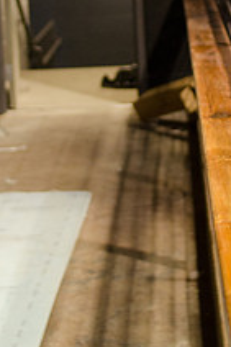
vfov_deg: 16.5
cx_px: 92
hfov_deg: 11.1
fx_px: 1186
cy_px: 64
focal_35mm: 123
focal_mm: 30
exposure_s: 1/160
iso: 1000
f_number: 2.2
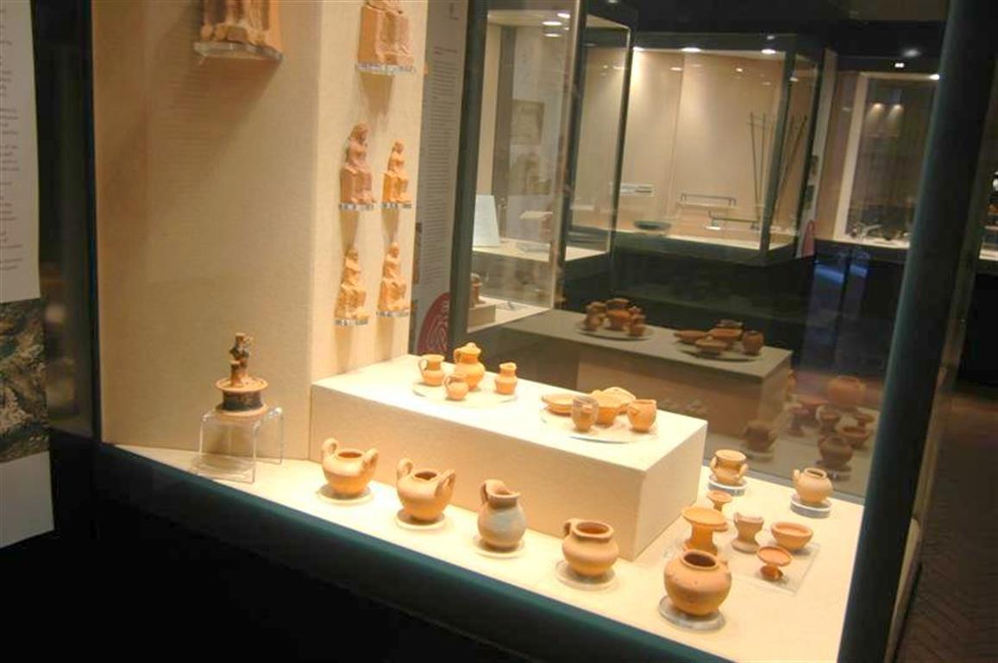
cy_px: 332
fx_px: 914
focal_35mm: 33
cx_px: 499
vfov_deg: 39.9
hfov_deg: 57.3
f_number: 4
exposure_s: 1/20
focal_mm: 22
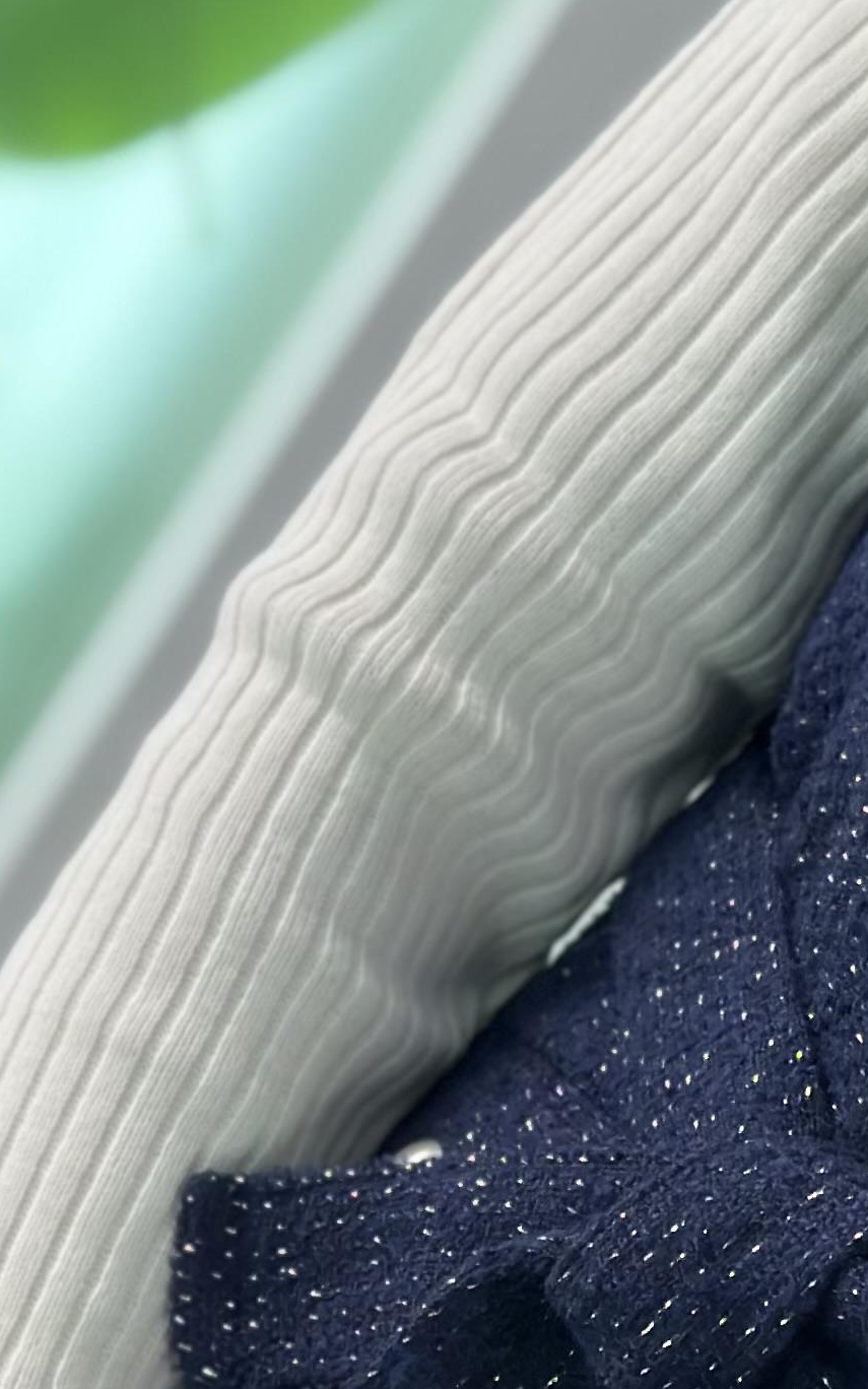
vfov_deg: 13.5
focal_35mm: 150
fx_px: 5677
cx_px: 207
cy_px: 1793
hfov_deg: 8.7
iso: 64
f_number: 1.78
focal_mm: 6.86
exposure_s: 1/151
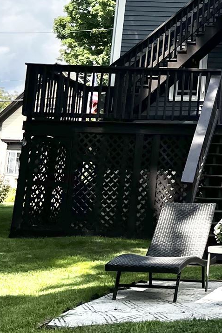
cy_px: 29
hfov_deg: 14.3
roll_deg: -0.9
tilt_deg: +14.2
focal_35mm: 87
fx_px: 805
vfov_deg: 22.8
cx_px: 367
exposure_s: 1/5882
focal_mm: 5.7
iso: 50
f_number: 1.5
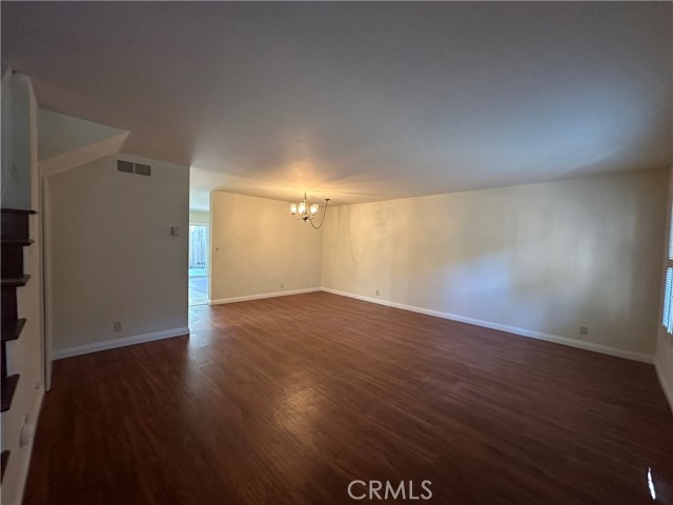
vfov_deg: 85.7
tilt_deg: -0.6
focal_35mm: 14
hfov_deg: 102.1
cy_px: 252
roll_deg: -1.2
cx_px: 336
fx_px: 272
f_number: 2.2
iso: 500
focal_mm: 2.22
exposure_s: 1/60
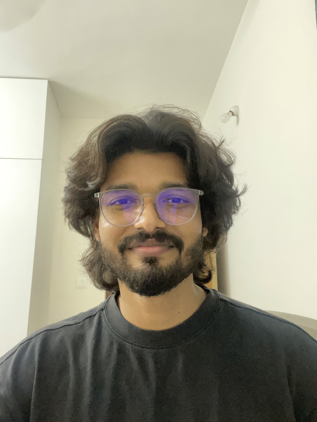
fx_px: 366
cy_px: 211
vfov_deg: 60.0
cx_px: 158
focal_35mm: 30
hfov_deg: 46.8
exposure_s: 1/20
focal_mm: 2.71
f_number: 2.2
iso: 640
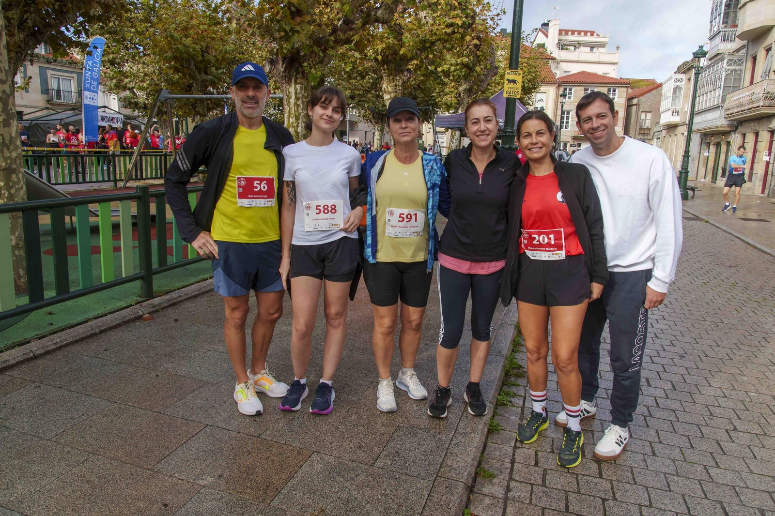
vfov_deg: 53.1
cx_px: 388
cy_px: 258
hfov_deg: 73.8
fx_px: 517
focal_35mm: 24
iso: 125
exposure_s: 1/400
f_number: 4.5
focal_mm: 16
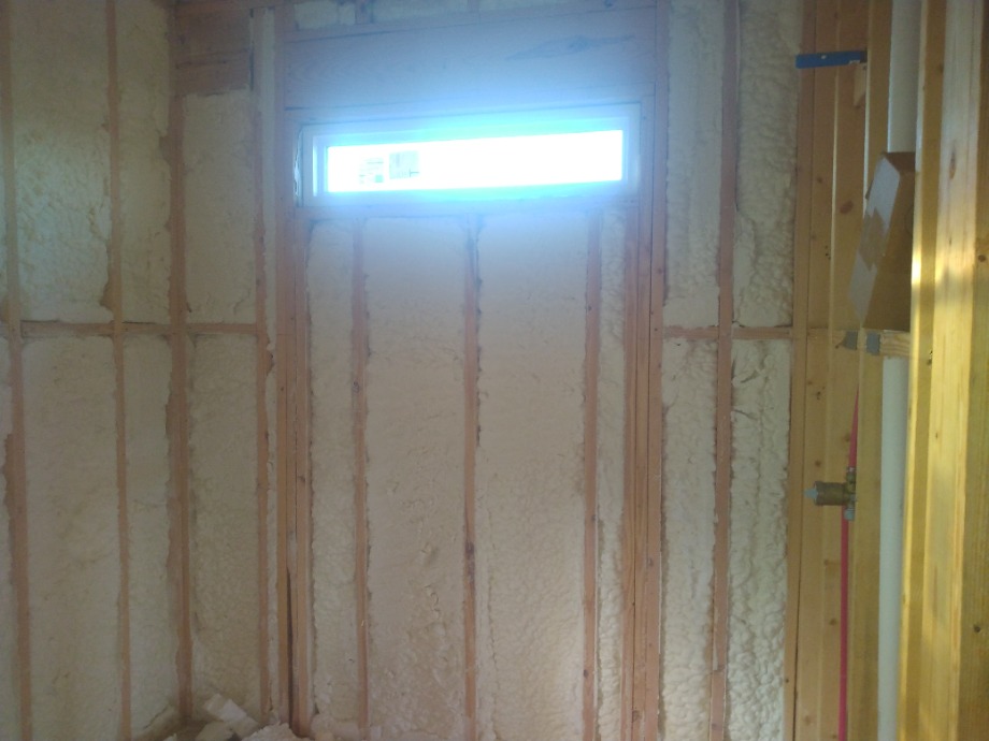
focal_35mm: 20
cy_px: 370
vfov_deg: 66.0
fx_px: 571
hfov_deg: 81.7
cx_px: 494
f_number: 2
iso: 269
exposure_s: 1/30
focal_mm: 3.54
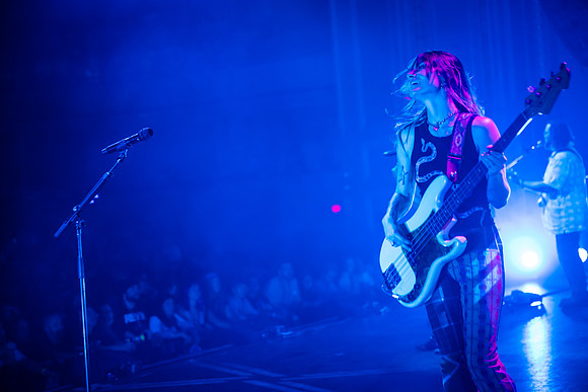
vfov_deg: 19.5
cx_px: 294
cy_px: 196
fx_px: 1144
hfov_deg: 28.8
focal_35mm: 70
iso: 1600
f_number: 2.8
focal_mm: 70
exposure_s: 1/320
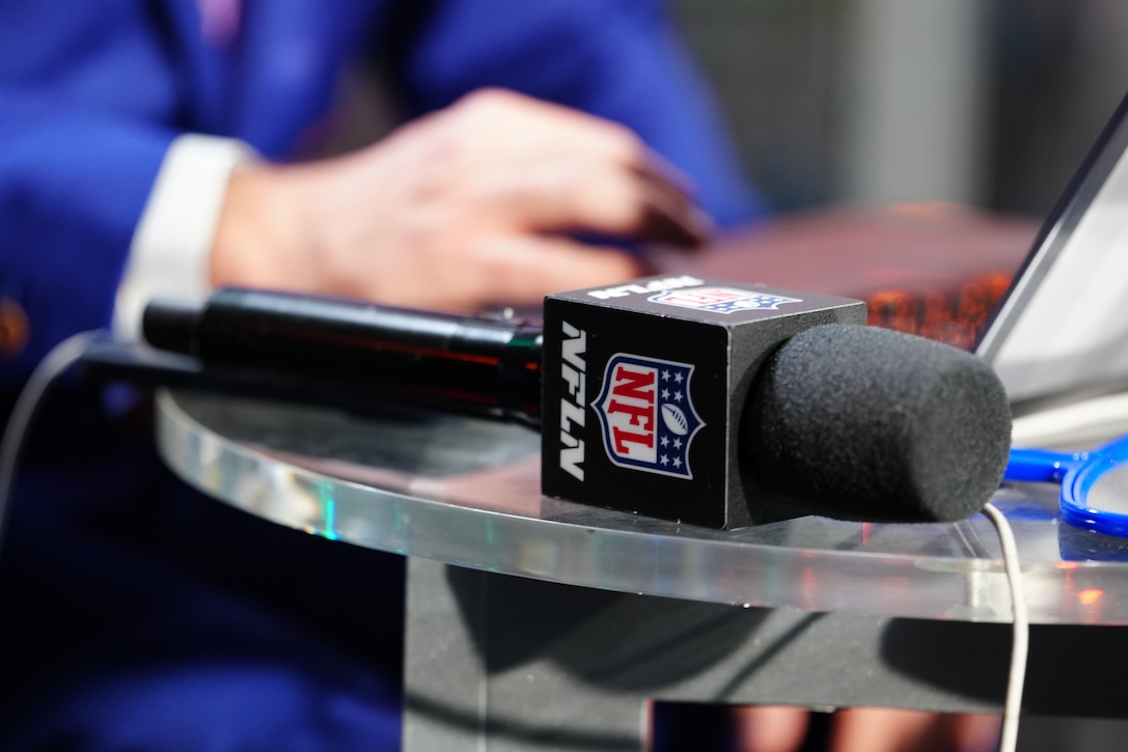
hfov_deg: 9.9
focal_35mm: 207
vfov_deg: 6.6
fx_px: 6486
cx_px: 608
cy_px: 436
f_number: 2
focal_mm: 150
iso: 800
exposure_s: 1/250
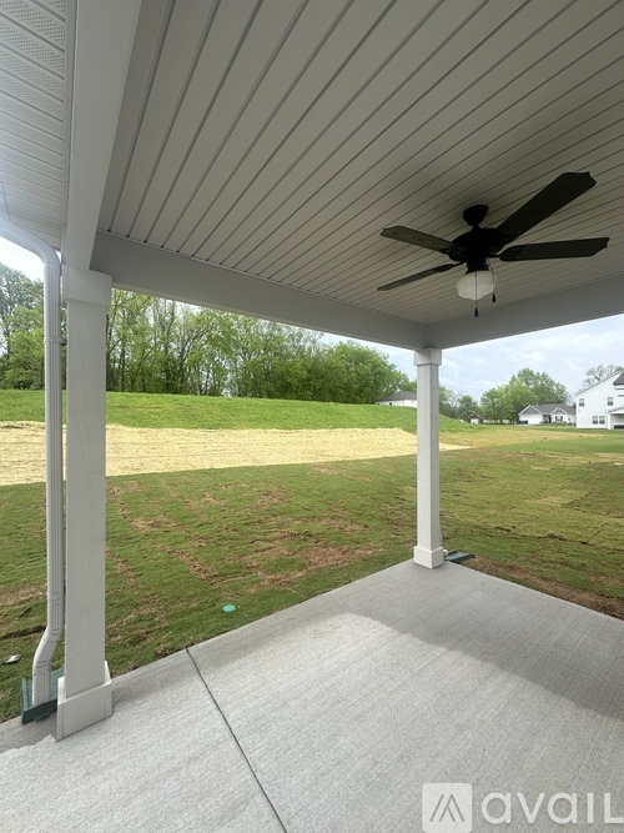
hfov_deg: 85.7
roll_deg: -0.6
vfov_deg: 102.1
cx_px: 312
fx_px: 337
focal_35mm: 14
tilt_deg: +1.8
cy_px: 416
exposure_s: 1/371
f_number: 2.2
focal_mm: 2.22
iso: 40
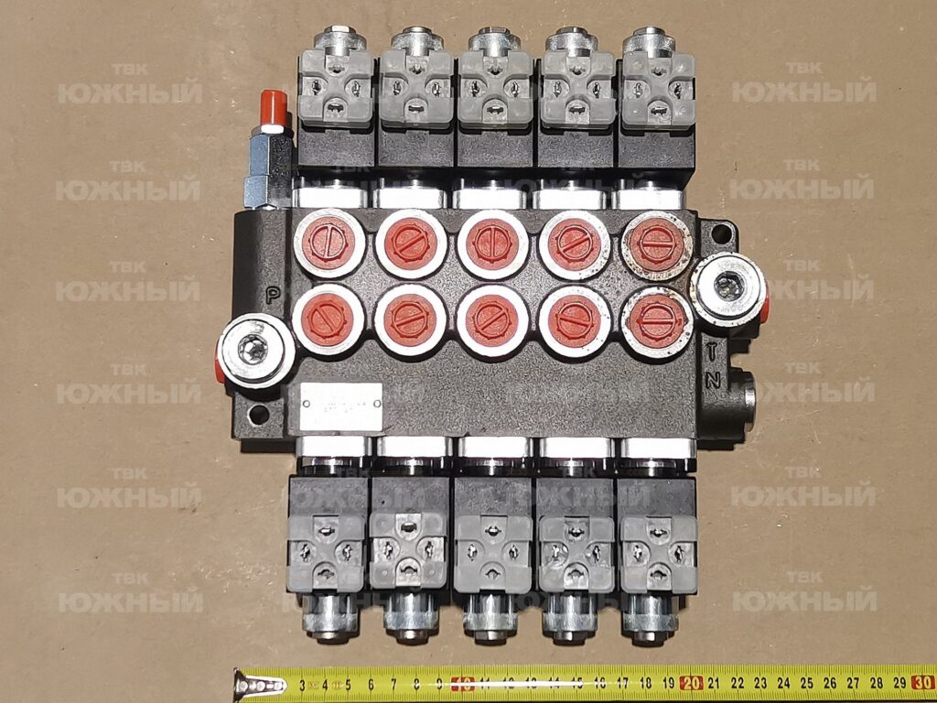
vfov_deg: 53.1
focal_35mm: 26
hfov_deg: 67.3
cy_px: 352
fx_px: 704
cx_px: 468
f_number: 1.4
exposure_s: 1/100
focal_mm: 4.66
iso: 200
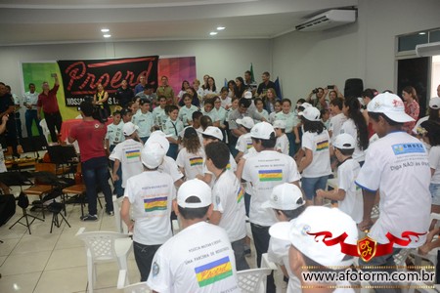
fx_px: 367
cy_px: 146
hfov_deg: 61.9
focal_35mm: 30
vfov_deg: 43.6
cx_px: 220
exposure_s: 1/100
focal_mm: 20
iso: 1600
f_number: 3.5
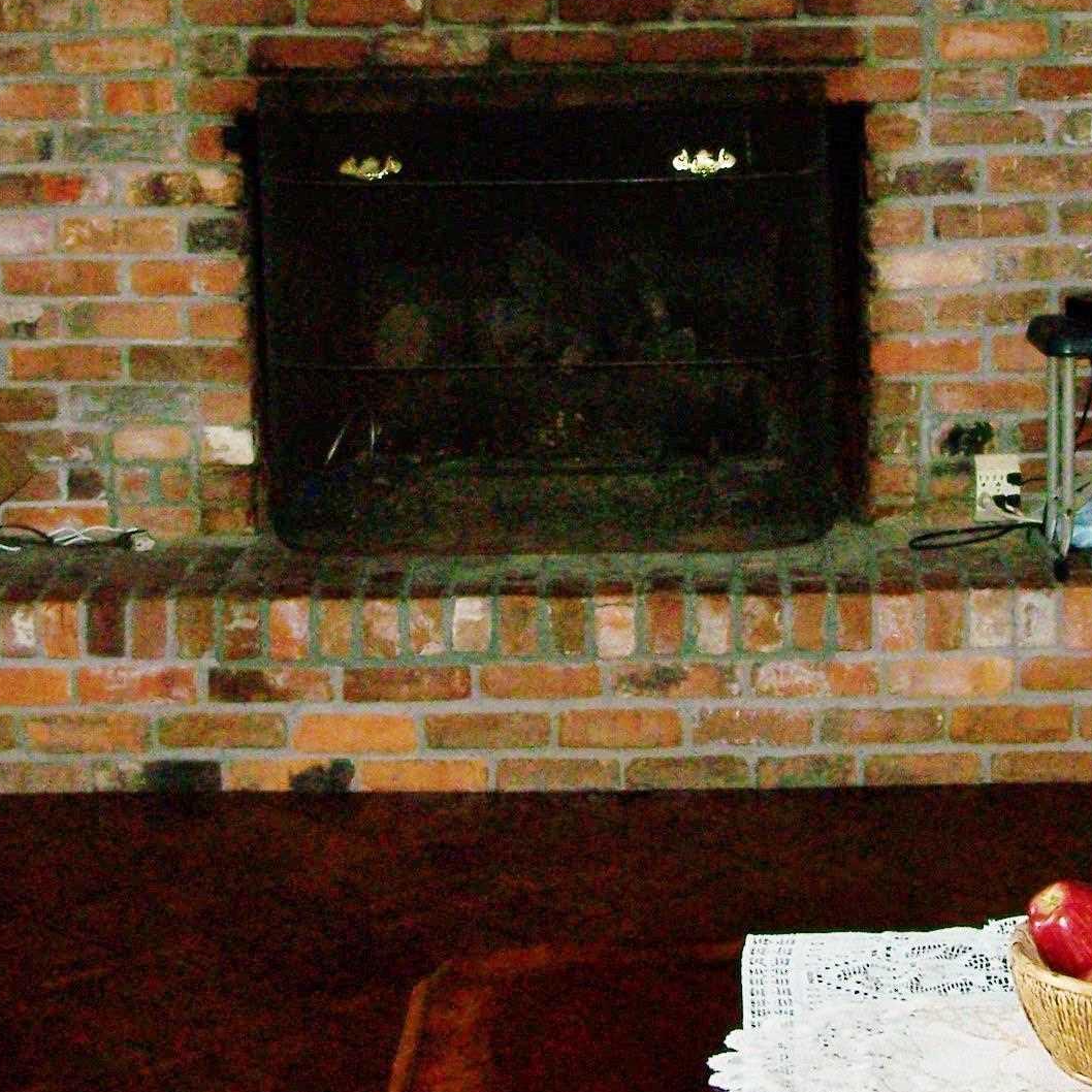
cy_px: 307
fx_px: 3212
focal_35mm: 90
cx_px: 718
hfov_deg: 19.2
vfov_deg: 19.2
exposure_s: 1/60
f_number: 2.8
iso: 160
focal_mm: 6.3
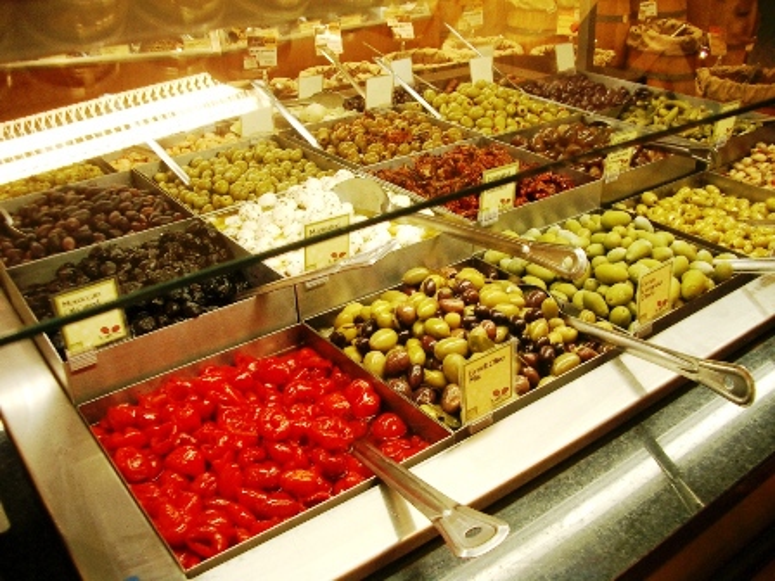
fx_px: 784
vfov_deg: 40.7
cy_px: 290
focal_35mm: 35
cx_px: 388
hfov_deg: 52.6
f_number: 2.6
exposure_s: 1/50
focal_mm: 5.8
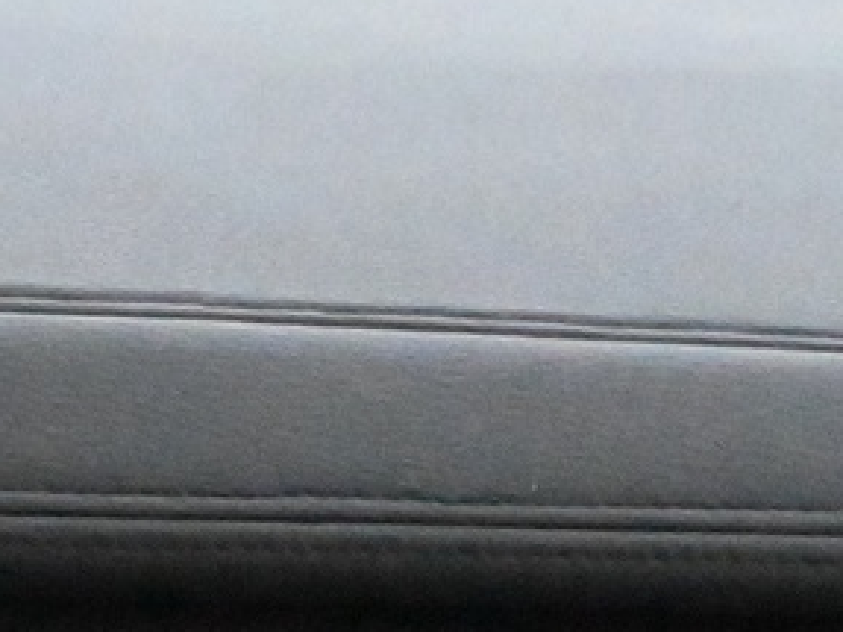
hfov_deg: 6.9
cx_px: -1289
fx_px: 6541
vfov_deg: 5.3
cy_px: 1573
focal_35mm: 269
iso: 20000
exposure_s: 1/50
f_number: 5
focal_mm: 33
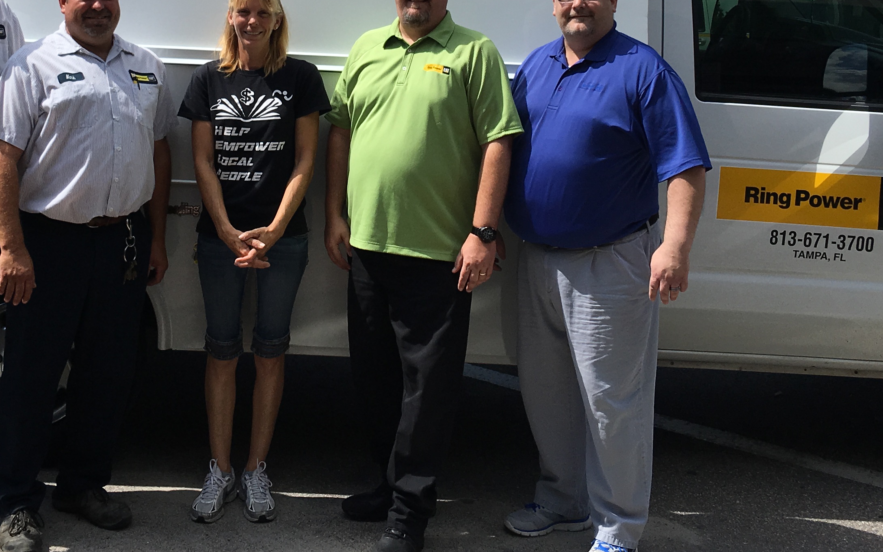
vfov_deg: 22.3
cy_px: 69
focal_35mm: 57
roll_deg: -2.8
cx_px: 350
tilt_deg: -1.6
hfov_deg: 35.5
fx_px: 1372
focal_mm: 4.15
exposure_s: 1/1672
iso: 25
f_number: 2.2
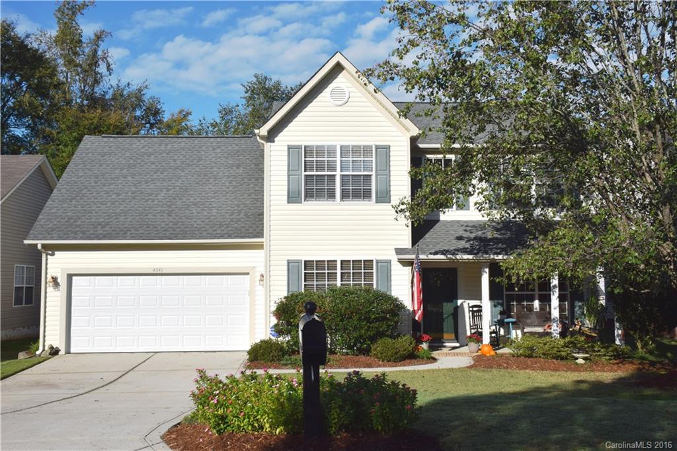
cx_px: 338
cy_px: 226
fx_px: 733
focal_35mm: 39
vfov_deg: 34.2
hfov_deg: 49.6
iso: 200
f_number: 11
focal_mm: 26
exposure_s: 1/500
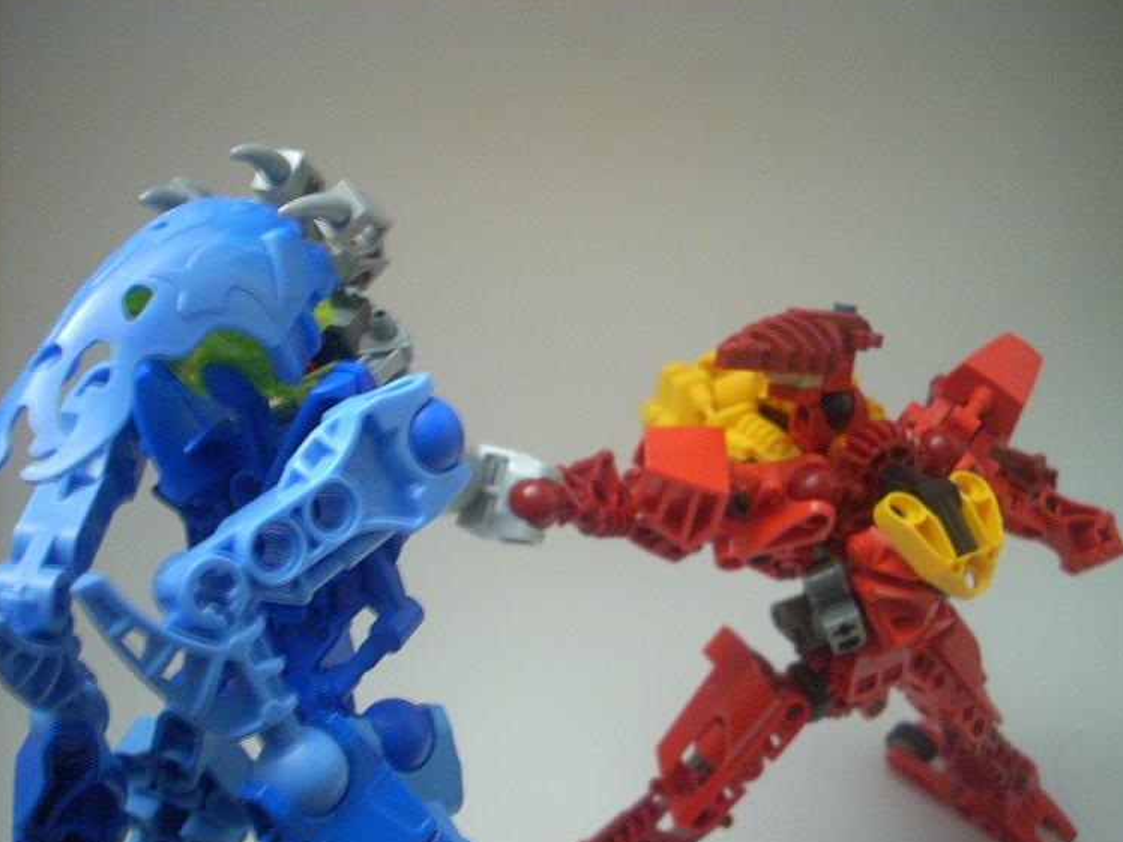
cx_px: 566
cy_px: 420
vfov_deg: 37.7
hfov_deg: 49.0
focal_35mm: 38
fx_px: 1233
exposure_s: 1/4
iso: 270
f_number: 2.8
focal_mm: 6.2
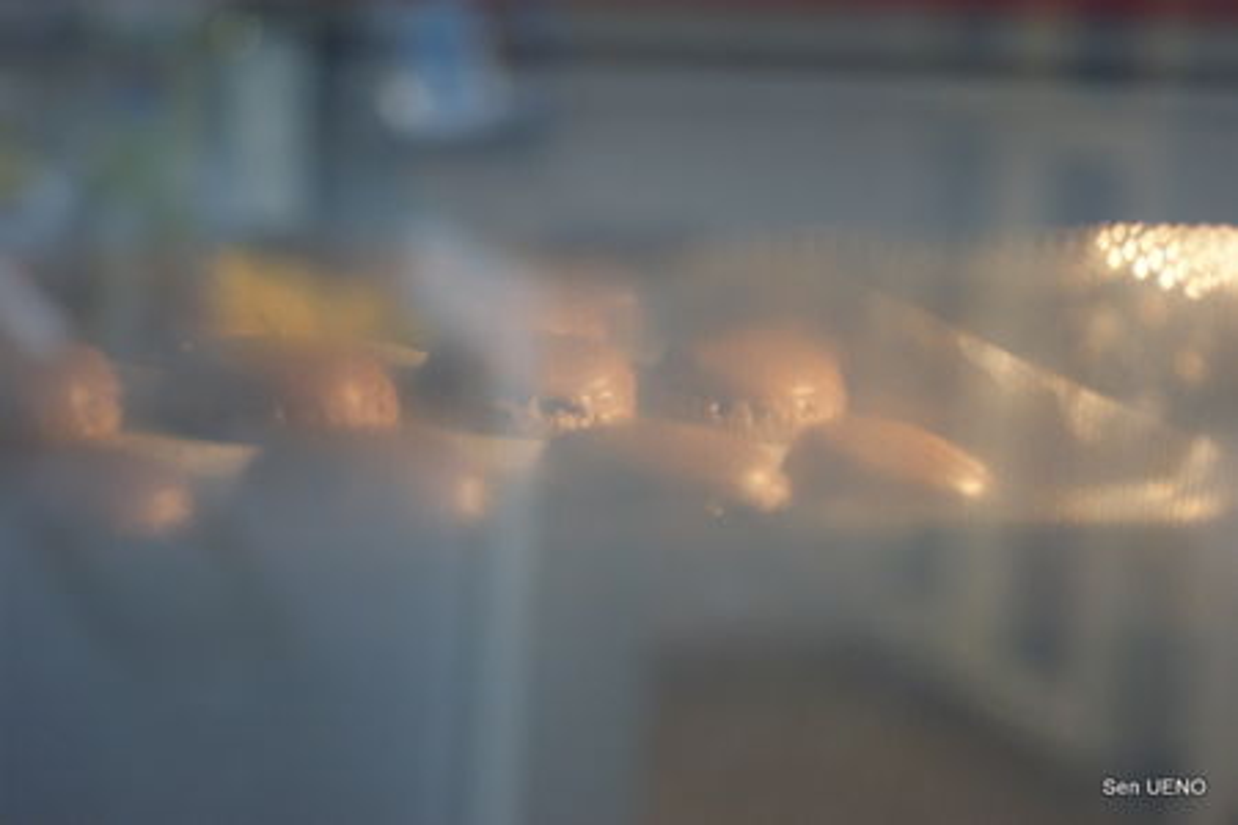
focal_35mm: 75
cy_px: 412
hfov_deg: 27.0
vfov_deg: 18.2
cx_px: 619
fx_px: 2579
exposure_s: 1/8
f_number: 2.8
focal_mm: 50
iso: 400
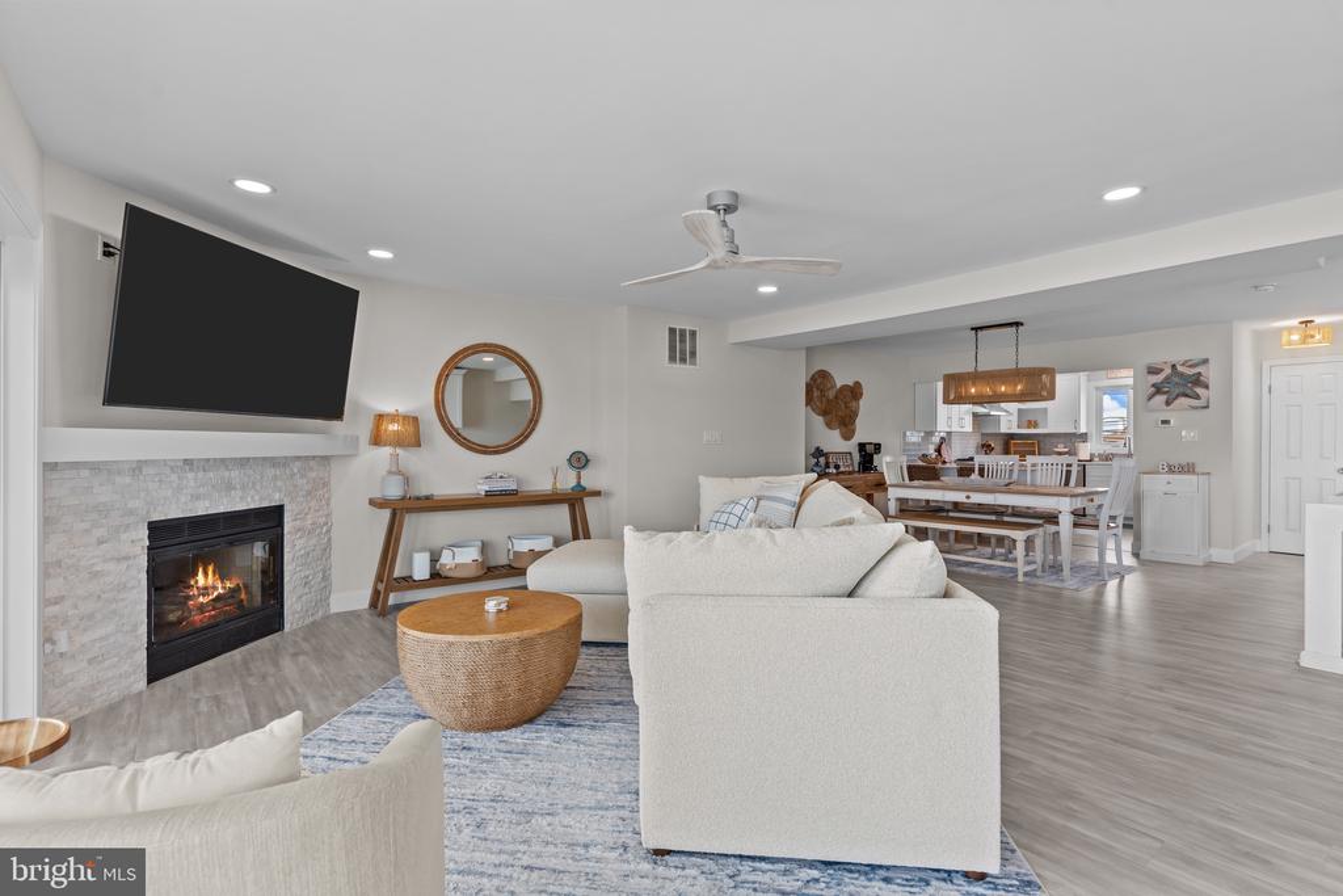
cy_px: 448
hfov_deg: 93.3
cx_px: 672
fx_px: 634
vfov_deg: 70.5
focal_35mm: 17
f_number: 8
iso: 500
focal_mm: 17
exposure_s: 1/15
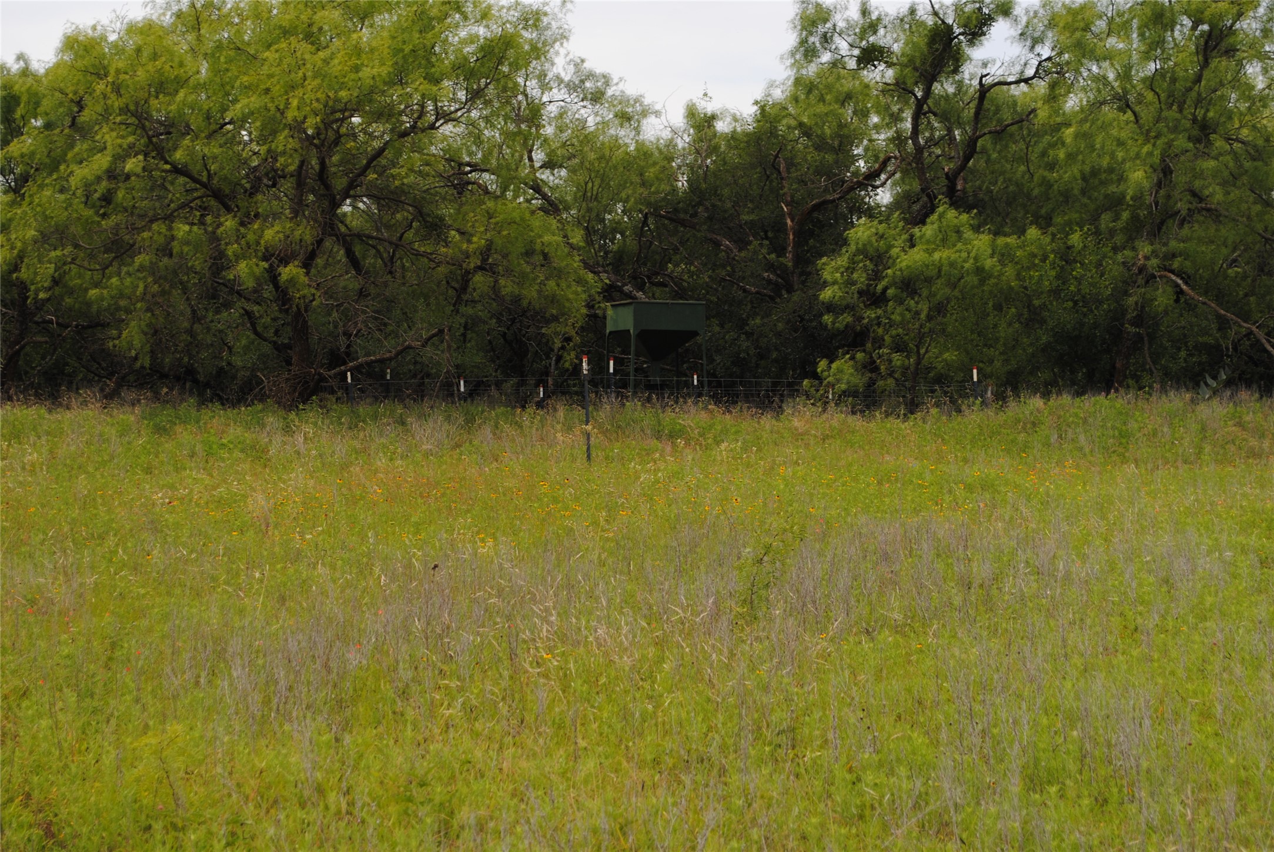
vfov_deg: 16.6
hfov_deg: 24.6
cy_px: 426
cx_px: 637
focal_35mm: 82
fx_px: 2923
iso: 100
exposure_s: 1/250
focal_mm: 55
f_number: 8
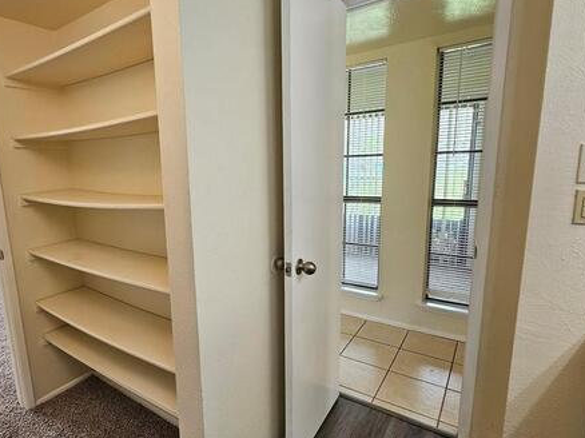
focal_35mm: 19
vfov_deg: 68.6
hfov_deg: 83.0
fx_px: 321
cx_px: 218
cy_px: 227
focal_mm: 2.2
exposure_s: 1/60
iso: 100
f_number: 2.2
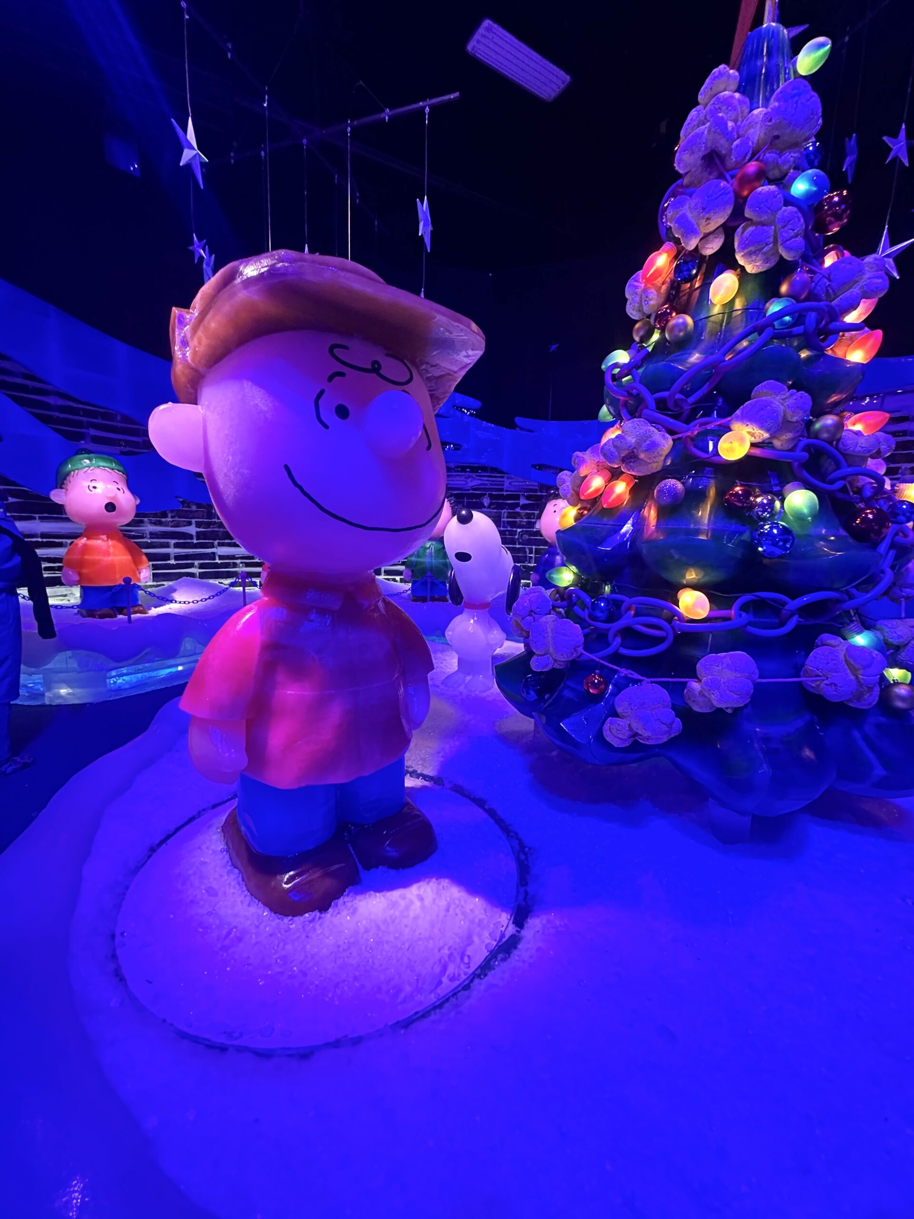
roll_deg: -2.5
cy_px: 610
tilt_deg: -9.2
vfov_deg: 102.1
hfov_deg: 85.7
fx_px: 493
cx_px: 457
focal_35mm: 14
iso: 320
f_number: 2.2
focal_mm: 2.22
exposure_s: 1/71
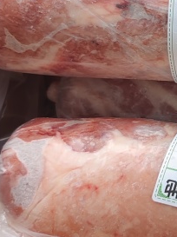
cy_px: 62
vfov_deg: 21.6
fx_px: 615
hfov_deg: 14.7
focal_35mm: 90
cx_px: 299
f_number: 1.57
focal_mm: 6.51
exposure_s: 1/100
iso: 67
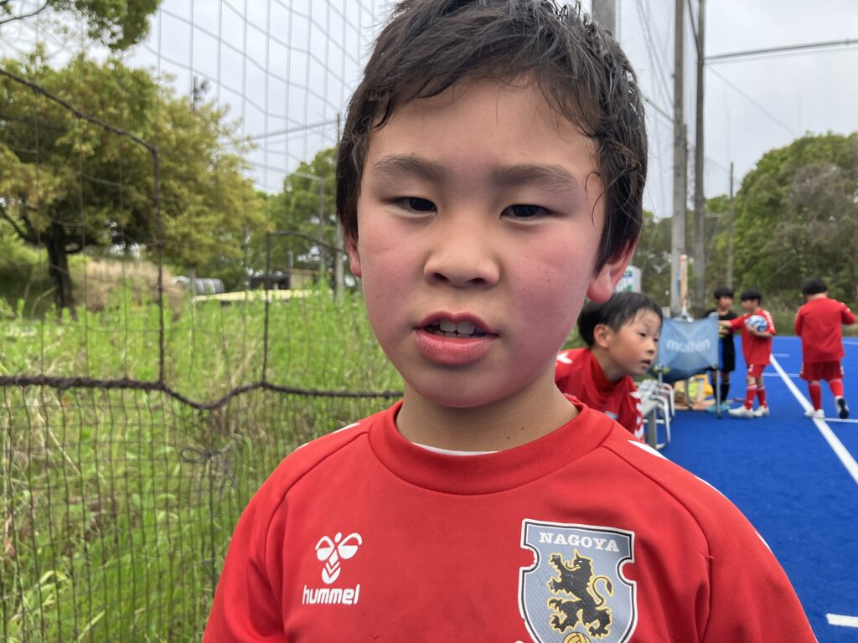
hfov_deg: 63.4
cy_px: 322
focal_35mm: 28
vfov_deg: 49.7
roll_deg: -0.9
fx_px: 694
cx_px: 429
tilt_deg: -1.7
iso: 80
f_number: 1.8
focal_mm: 3.99
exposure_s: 1/121
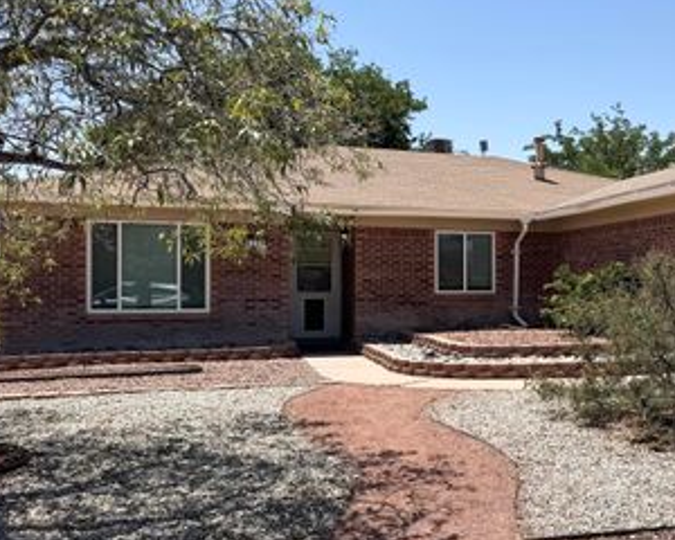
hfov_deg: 44.7
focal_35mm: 39
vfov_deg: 38.2
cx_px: 531
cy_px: 287
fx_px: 779
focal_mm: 6.76
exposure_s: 1/5348
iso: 80
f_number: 1.78
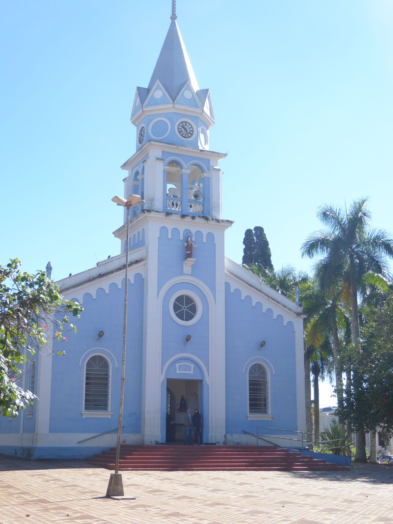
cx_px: 196
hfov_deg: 29.1
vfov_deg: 38.2
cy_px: 262
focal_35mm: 50
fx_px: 757
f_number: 4.1
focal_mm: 9
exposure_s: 1/320
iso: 80
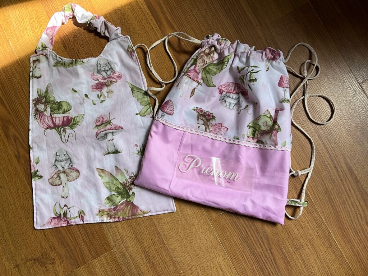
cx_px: 184
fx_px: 308
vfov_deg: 48.2
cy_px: 138
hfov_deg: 61.7
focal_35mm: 29
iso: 16
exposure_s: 1/131
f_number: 1.8
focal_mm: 3
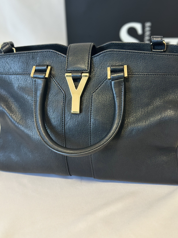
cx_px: 88
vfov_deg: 38.9
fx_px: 336
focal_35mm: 49
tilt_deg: -19.8
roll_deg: +1.0
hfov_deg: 29.7
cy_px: 119
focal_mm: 6.86
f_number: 1.78
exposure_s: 1/40
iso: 400
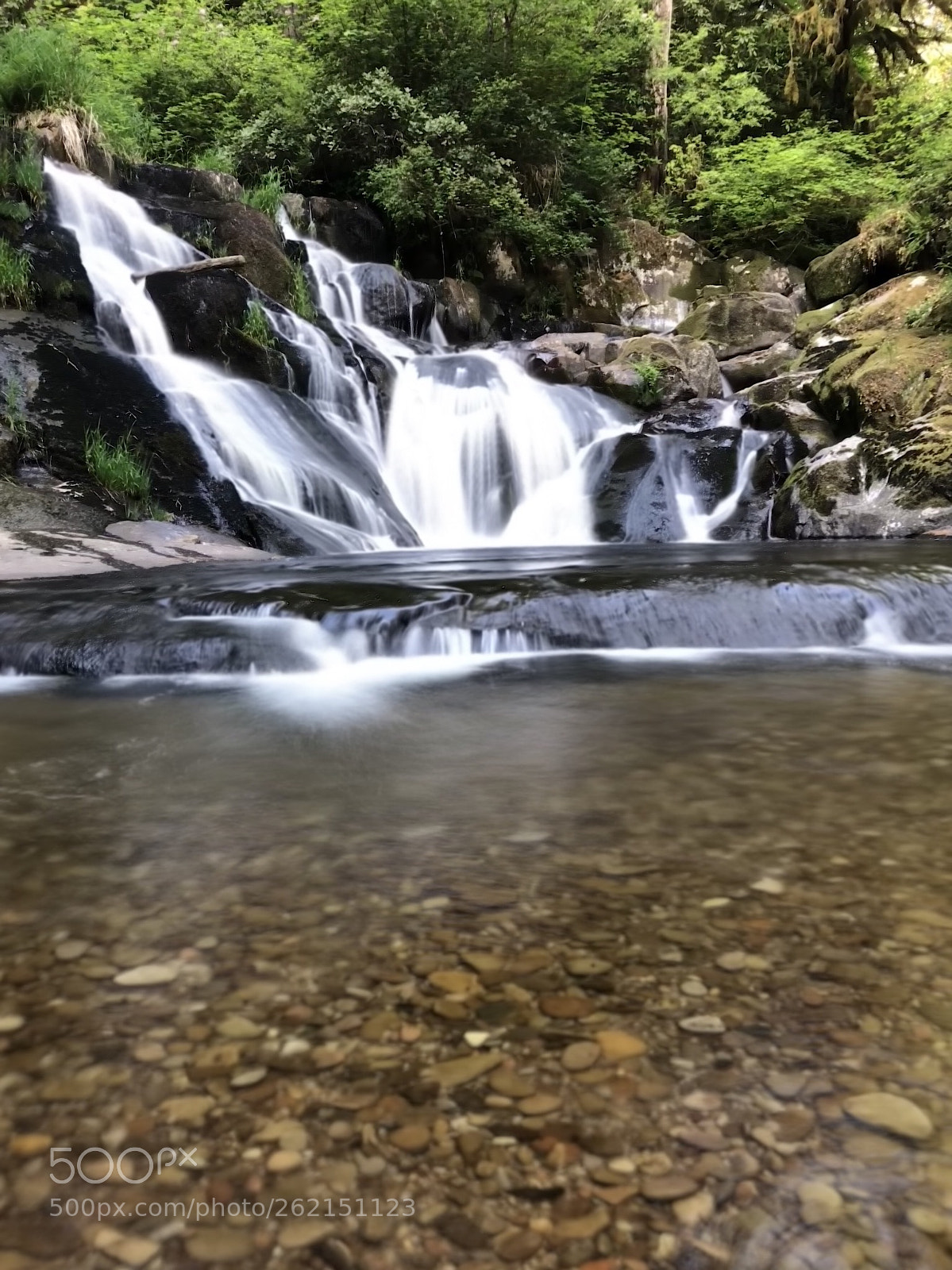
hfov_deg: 49.7
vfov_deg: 63.5
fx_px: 1027
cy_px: 635
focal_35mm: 28
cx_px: 476
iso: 40
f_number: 1.8
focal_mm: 3.99
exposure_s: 1/24
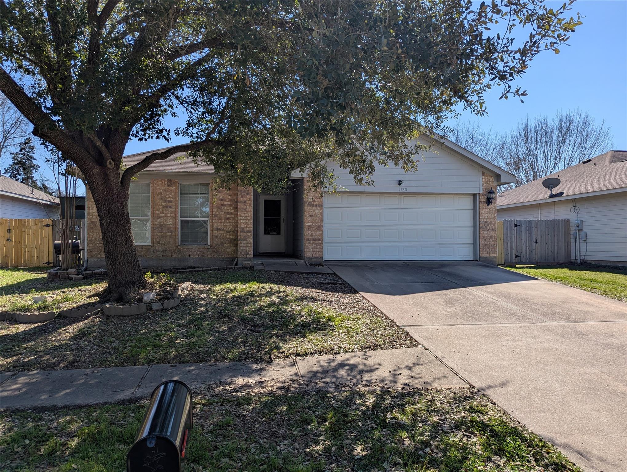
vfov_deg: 56.9
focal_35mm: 24
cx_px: 314
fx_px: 435
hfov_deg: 71.5
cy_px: 236
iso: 47
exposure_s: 1/2309
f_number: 1.85
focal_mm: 6.81
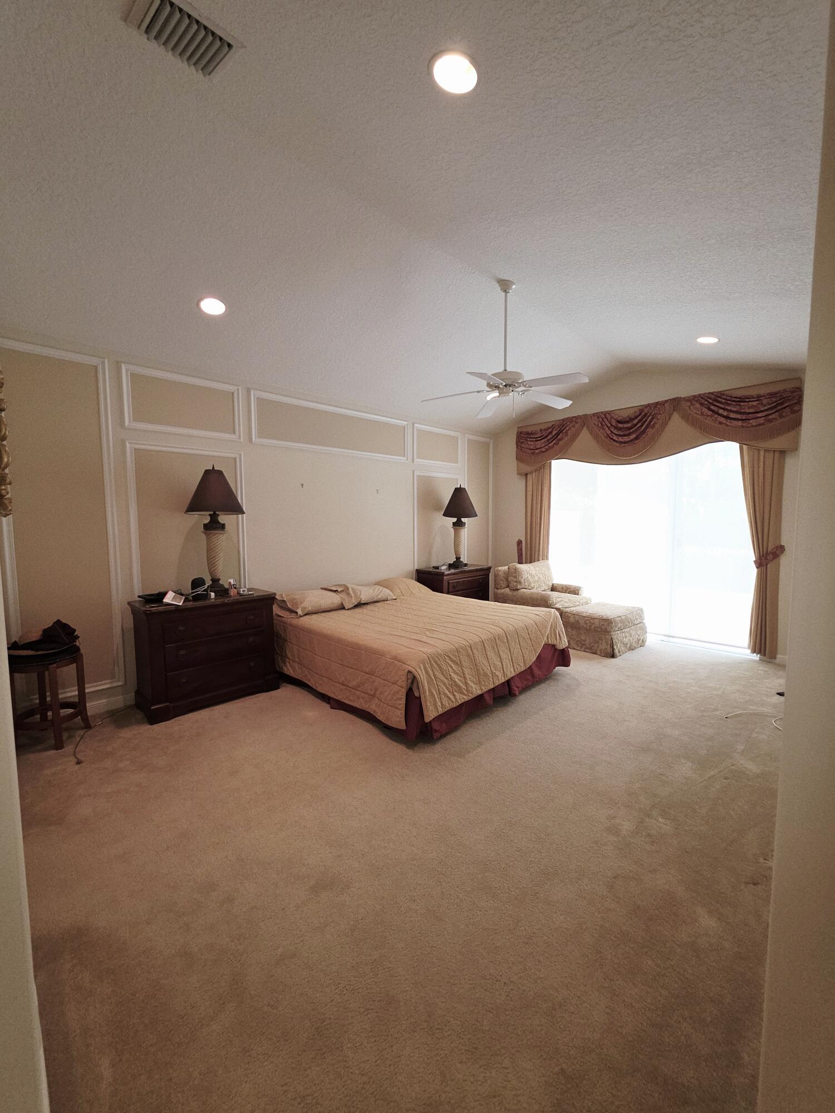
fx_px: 418
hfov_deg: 89.9
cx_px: 418
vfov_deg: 106.2
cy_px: 556
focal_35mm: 13
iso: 100
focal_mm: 2.2
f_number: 1.9
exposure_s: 1/60.2
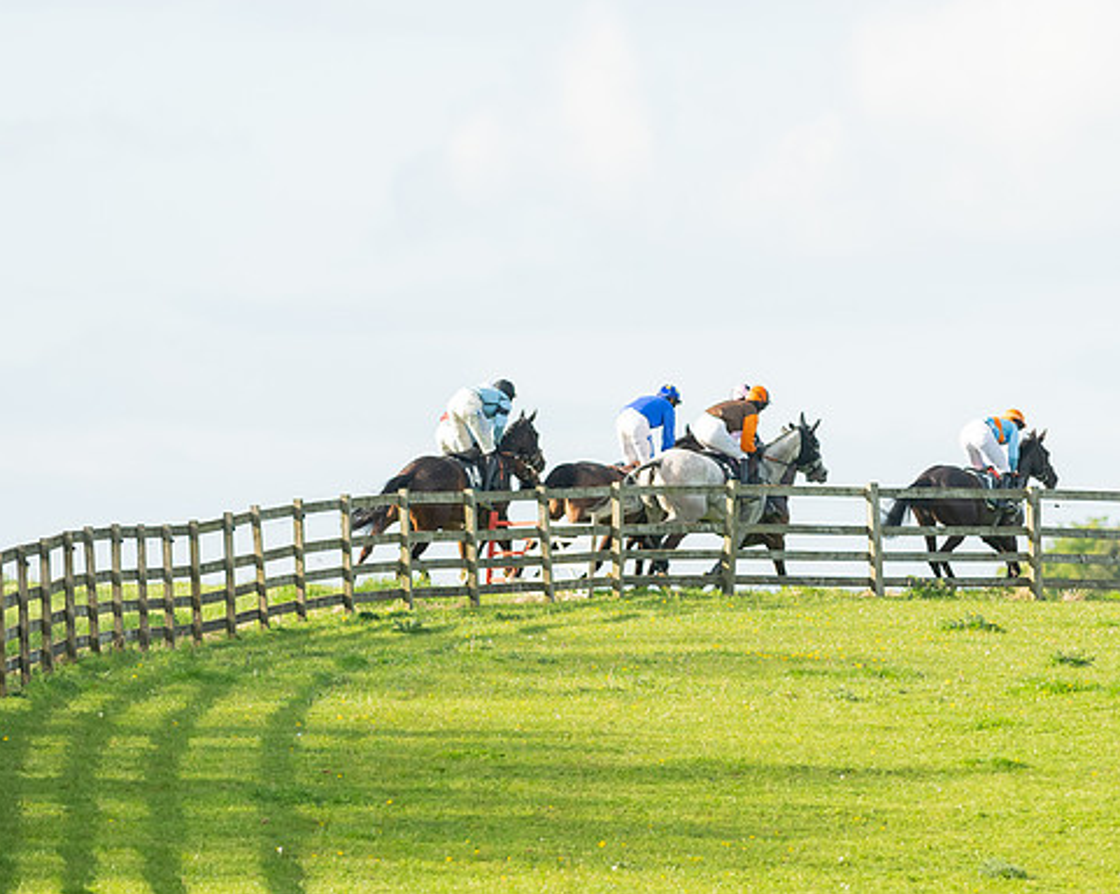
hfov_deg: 2.9
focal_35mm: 668
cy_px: 576
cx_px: 818
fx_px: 22125
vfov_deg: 2.3
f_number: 5
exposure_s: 1/2000
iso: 400
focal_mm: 300
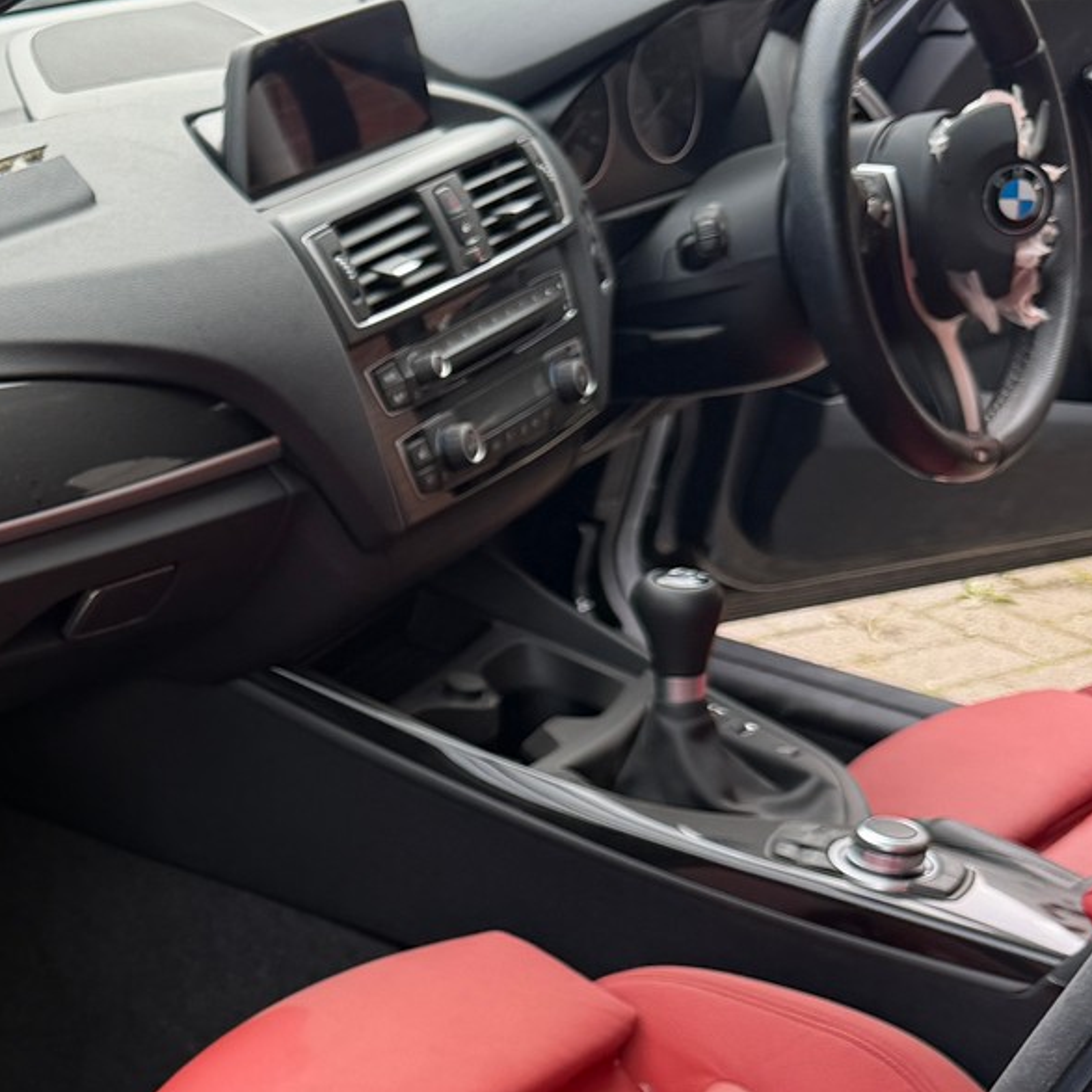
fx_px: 2641
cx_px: -344
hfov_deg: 21.1
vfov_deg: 23.0
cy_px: 887
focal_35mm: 74
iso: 64
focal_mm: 6.76
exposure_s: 1/248
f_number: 1.78
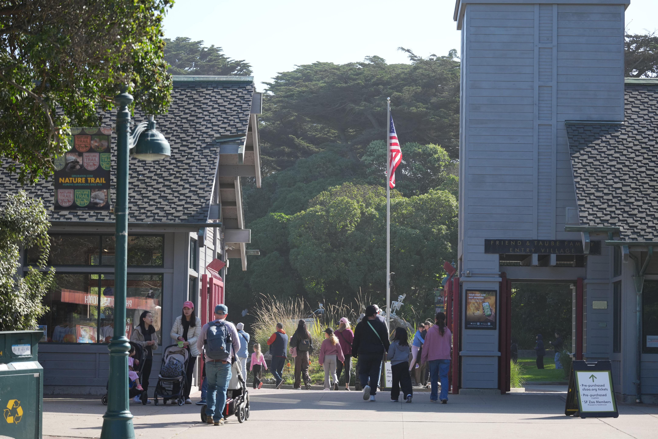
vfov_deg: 13.7
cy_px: 220
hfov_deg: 20.4
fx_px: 1828
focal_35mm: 100
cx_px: 329
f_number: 4.5
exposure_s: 1/1250
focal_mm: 100
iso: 500
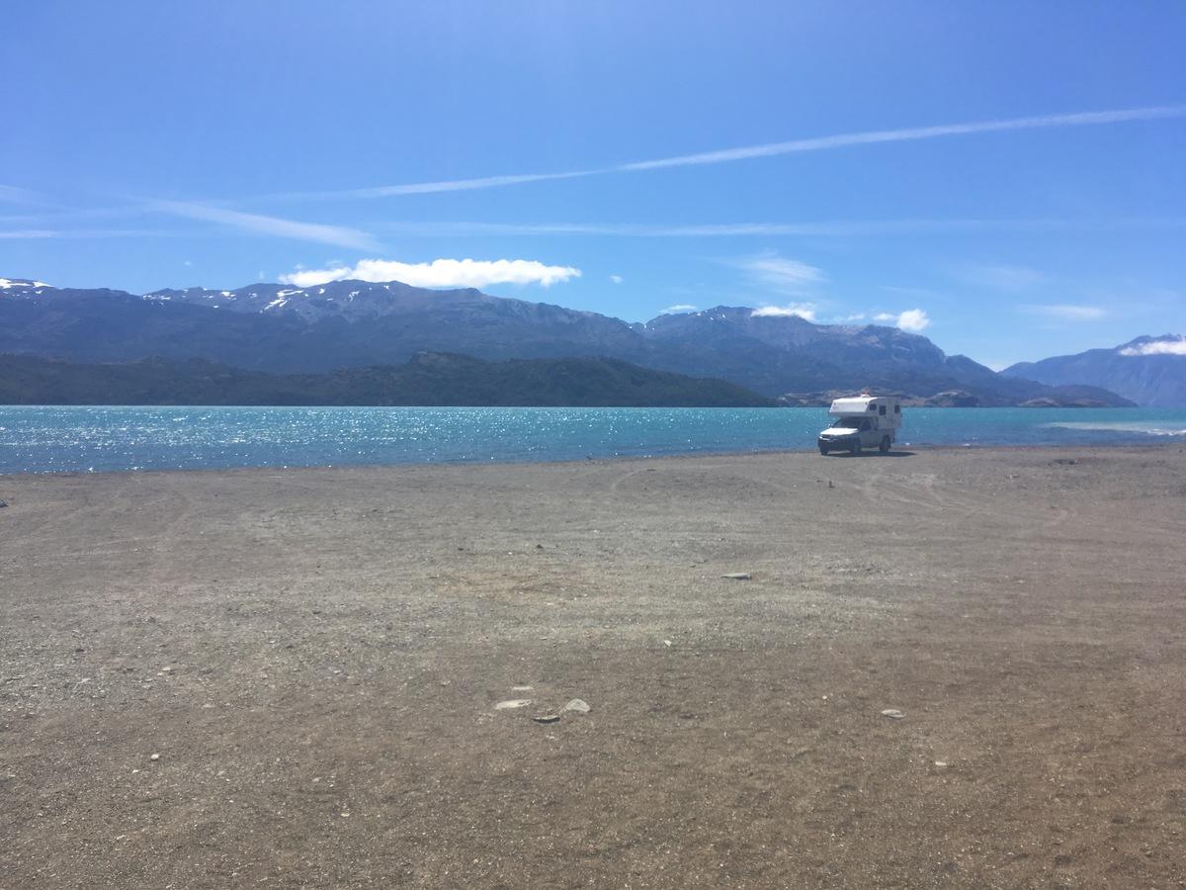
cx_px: 593
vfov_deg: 48.2
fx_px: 994
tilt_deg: -2.4
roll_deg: -0.6
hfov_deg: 61.7
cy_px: 445
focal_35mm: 29
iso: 25
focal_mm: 4.15
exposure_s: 1/2653
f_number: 2.2
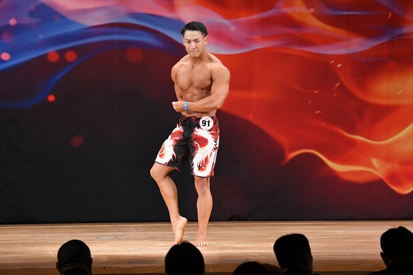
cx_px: 206
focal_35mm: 240
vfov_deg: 5.7
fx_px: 2752
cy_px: 138
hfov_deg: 8.6
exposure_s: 1/400
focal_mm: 160
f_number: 5.6
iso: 3200
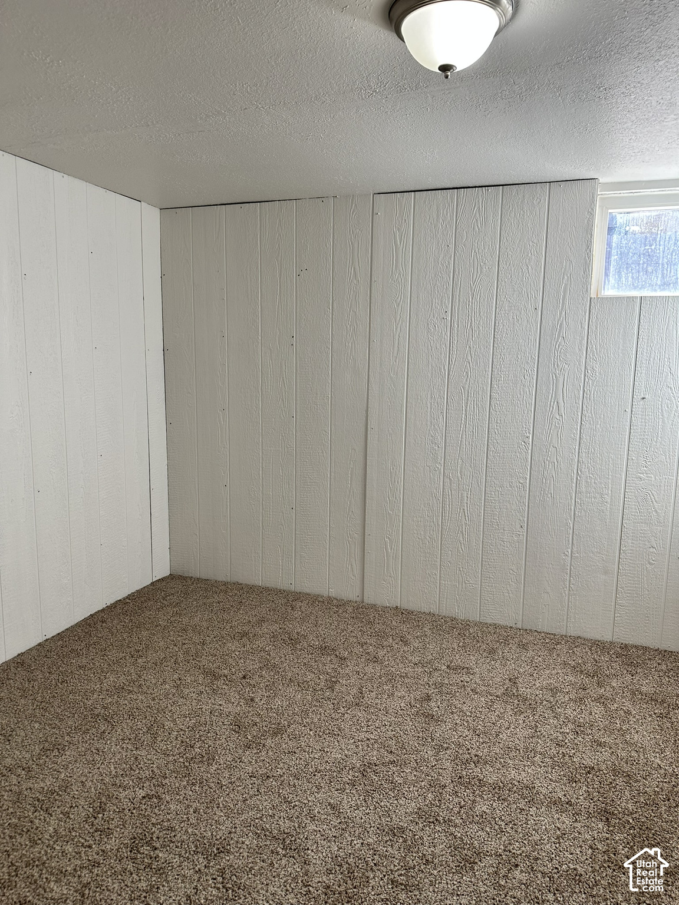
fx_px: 628
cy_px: 452
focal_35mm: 24
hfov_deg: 56.8
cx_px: 340
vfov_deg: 71.6
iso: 100
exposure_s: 1/120
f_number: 1.78
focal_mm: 6.86
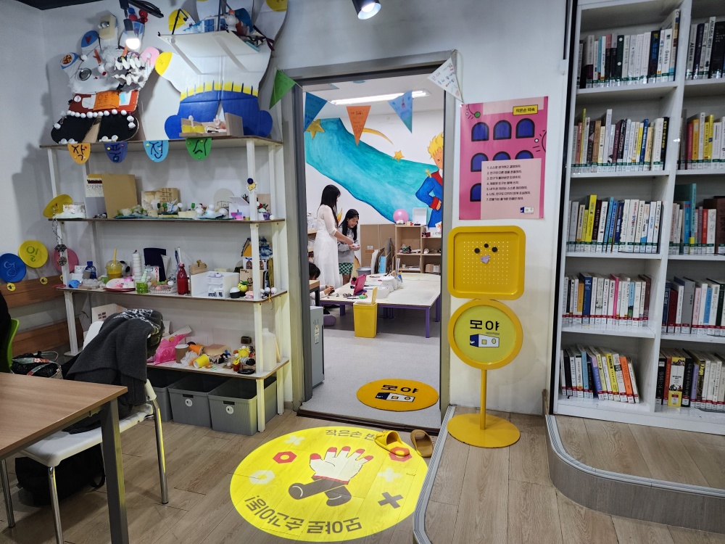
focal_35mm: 23
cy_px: 272
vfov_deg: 58.9
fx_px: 482
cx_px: 362
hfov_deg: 73.9
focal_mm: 6.4
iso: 125
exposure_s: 1/120
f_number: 1.8
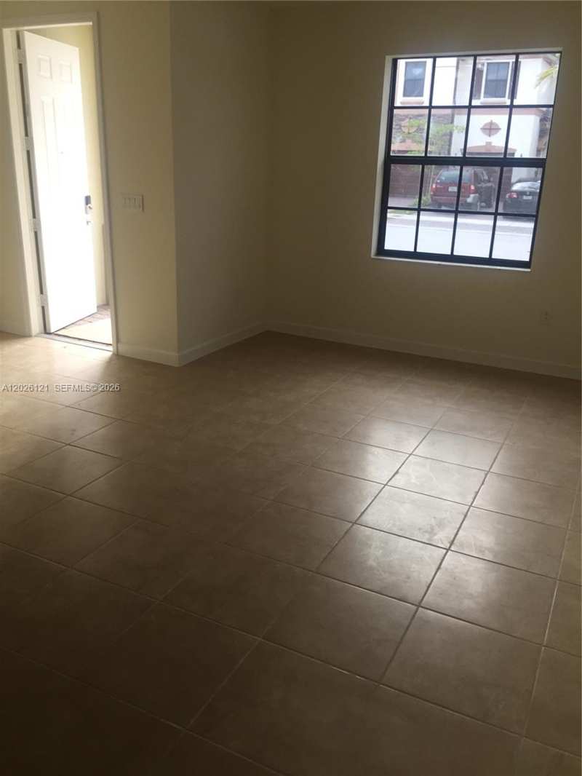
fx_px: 650
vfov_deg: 61.6
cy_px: 388
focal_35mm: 29
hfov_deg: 48.2
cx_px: 291
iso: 32
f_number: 2.2
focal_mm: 4.15
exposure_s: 1/60
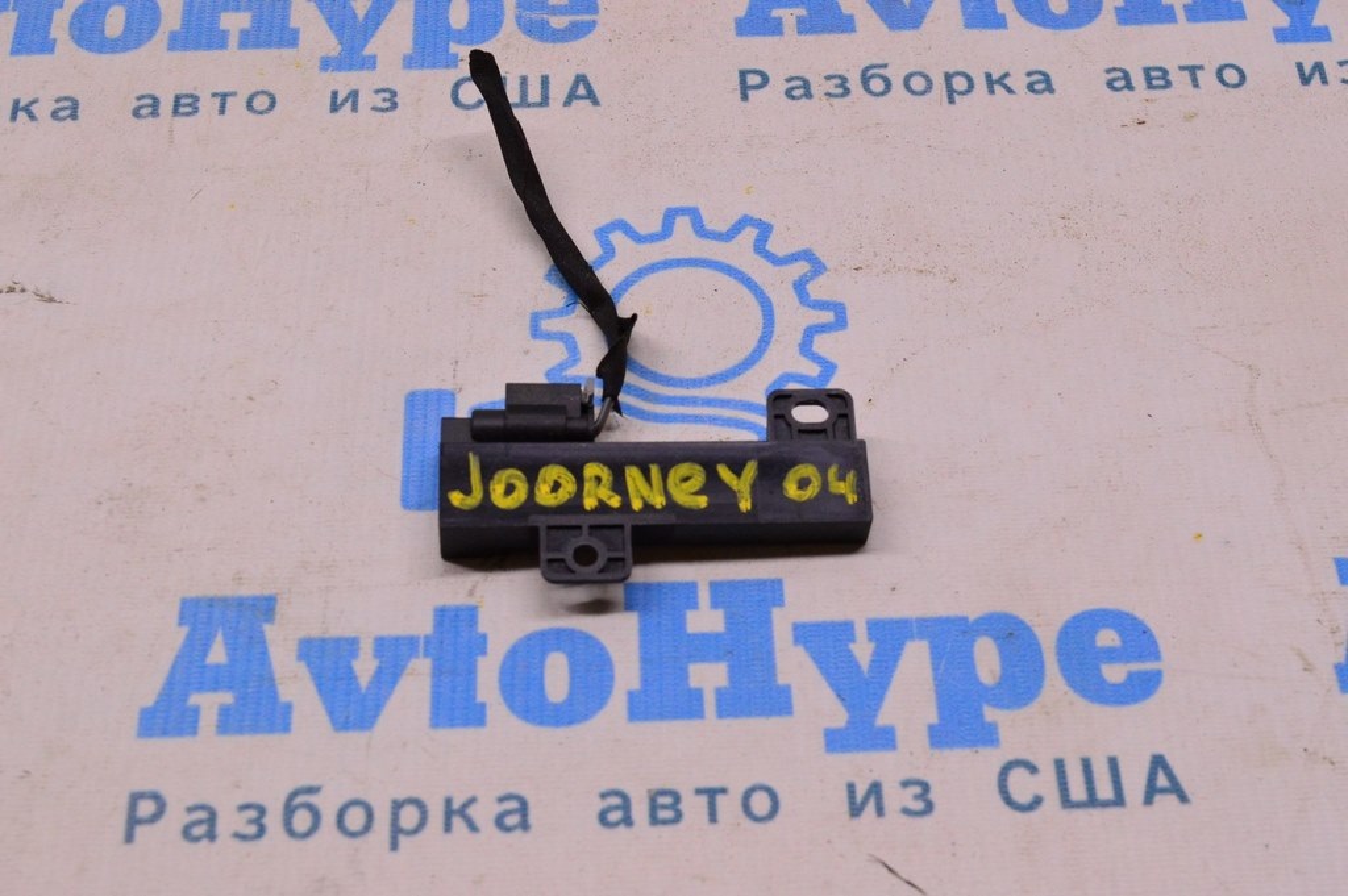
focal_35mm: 60
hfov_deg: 33.4
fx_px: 2245
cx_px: 674
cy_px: 448
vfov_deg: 22.6
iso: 1600
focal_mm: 40
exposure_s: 1/125
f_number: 8
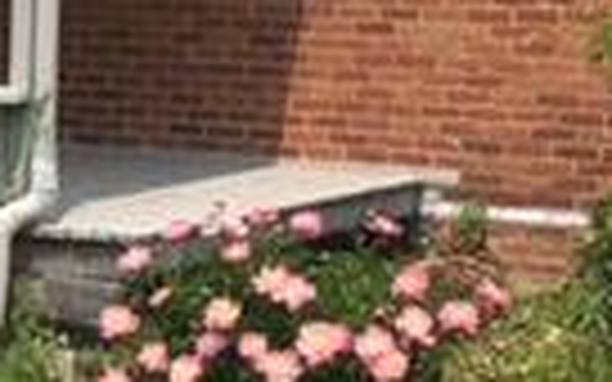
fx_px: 2418
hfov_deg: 13.3
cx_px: -405
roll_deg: -0.9
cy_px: 279
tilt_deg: -9.7
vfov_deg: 9.0
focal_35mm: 145
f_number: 2.2
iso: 25
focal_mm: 4.15
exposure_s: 1/1709
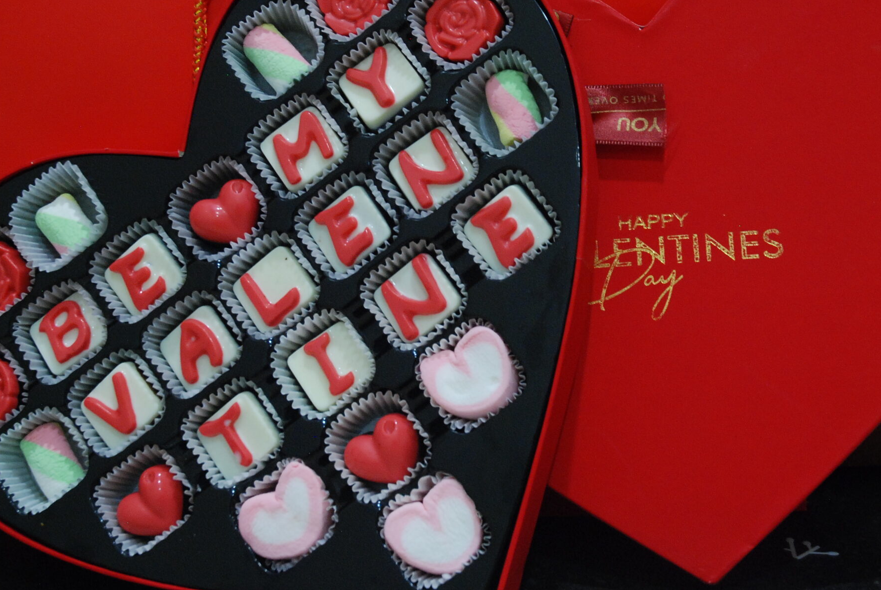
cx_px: 478
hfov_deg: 32.0
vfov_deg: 21.7
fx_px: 1537
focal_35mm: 63
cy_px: 214
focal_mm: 29
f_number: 7.1
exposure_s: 1/6
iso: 720
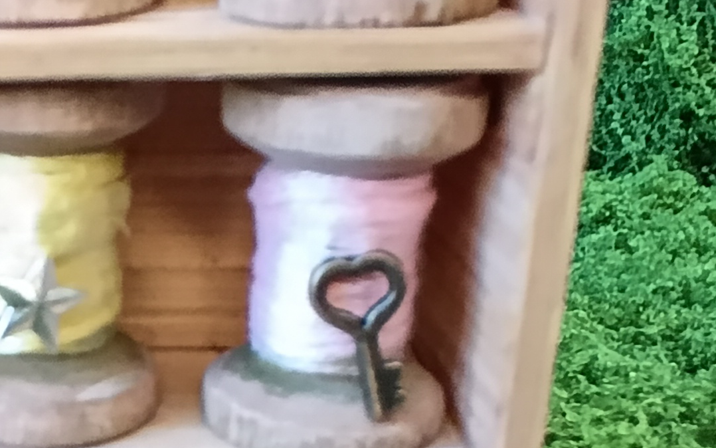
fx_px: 1190
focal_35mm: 61
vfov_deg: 20.9
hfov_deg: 31.7
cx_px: 52
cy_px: 395
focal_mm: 1.65
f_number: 2.2
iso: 400
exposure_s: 1/60
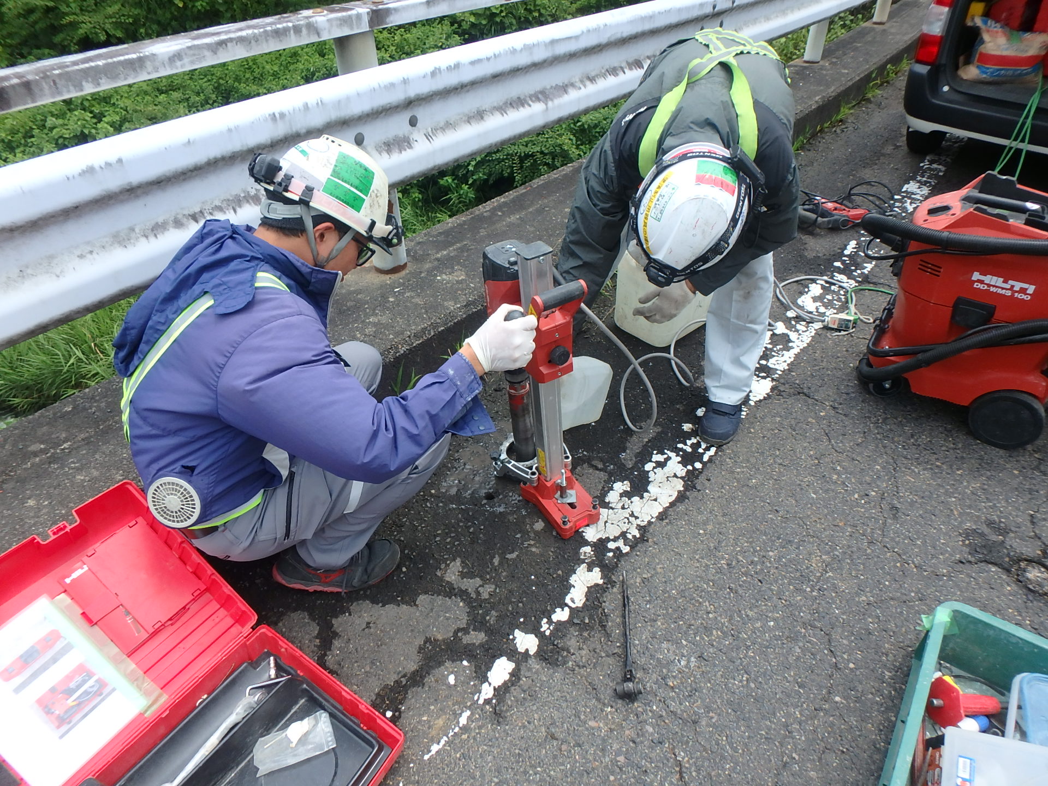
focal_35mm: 21
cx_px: 524
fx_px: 636
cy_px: 393
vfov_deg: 63.4
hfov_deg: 79.0
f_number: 3.5
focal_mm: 3.7
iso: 125
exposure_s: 1/800
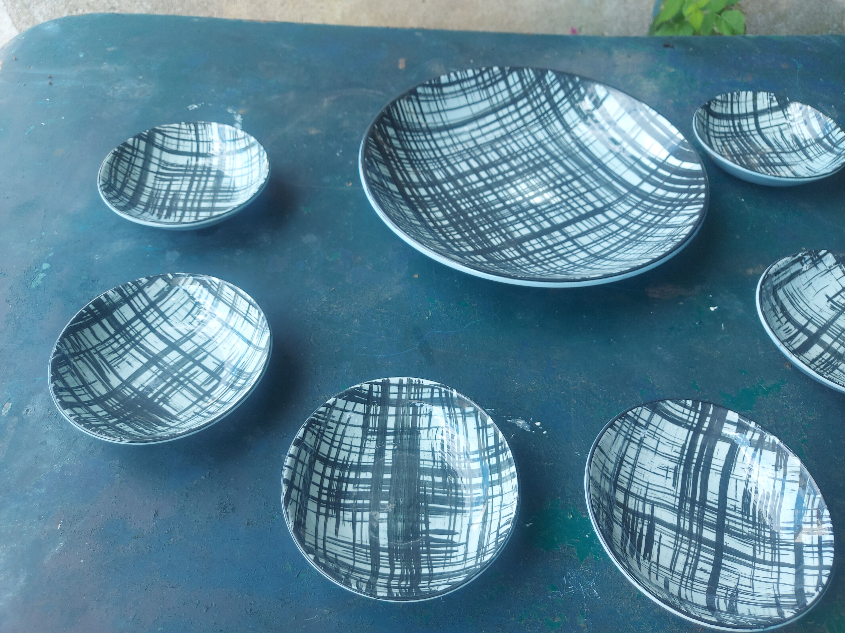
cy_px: 316
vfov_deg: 56.8
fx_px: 586
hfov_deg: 71.6
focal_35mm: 24
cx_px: 422
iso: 32
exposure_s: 1/130
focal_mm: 5.23
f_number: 1.8
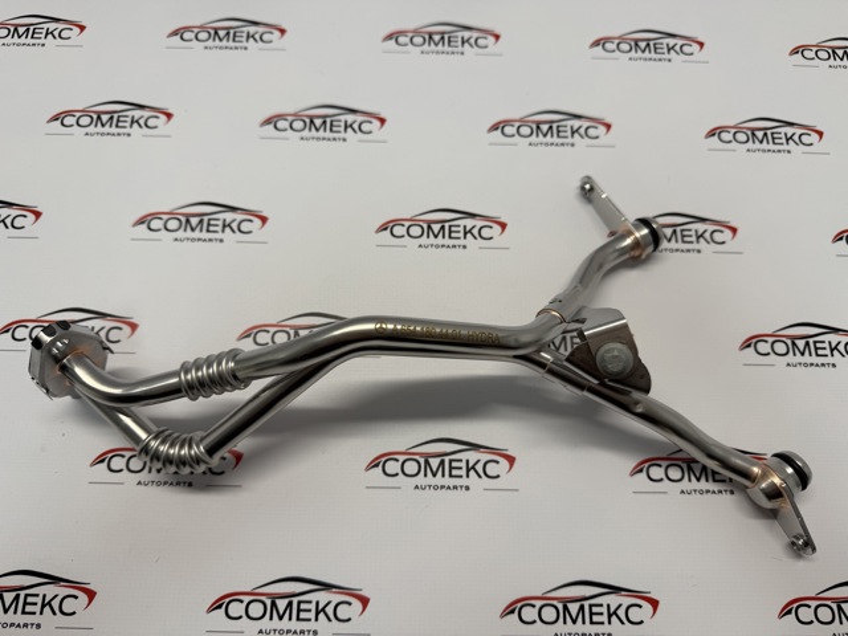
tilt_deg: -70.7
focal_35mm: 24
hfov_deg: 71.6
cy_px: 318
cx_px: 424
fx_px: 588
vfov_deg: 56.8
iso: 64
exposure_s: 1/240
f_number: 1.78
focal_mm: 6.76
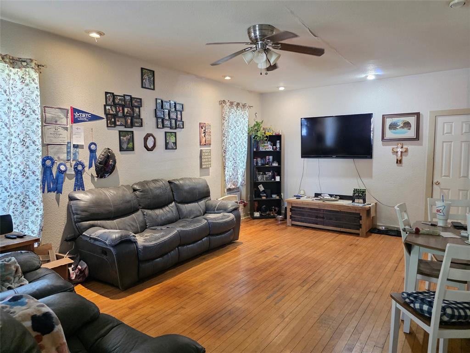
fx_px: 312
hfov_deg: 73.9
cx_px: 235
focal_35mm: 23
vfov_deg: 58.9
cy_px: 176
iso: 1250
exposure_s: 1/120
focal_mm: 6.3
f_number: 1.7
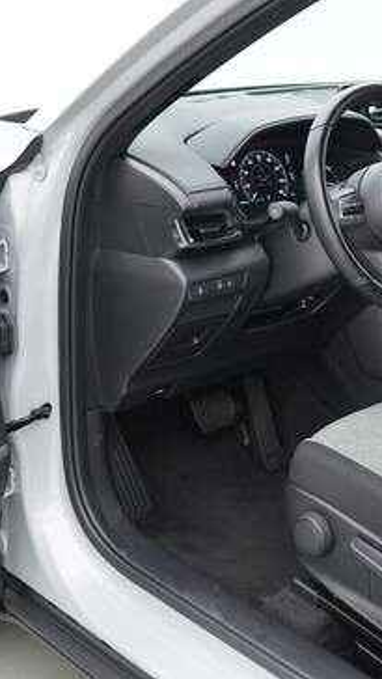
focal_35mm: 57
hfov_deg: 20.6
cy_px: 340
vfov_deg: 36.6
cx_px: 362
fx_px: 1025
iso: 1000
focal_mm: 24
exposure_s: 1/320
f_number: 2.8
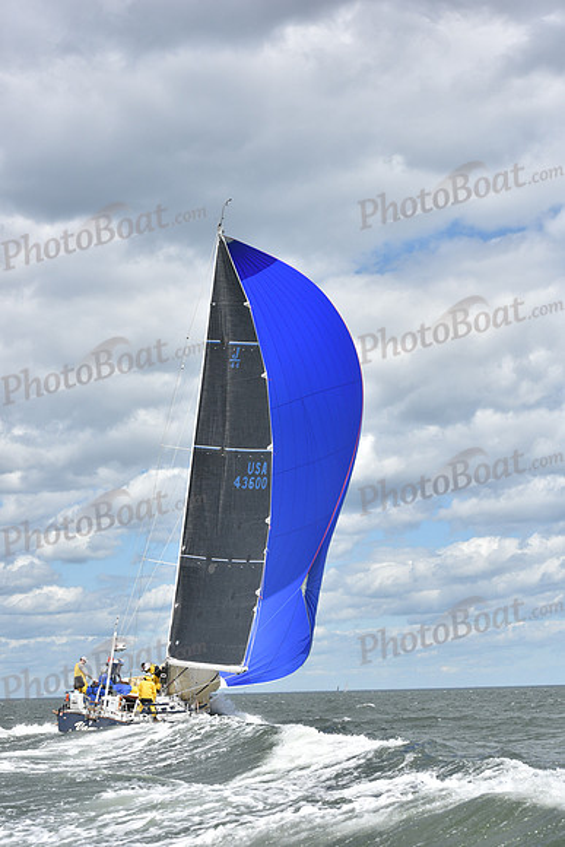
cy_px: 424
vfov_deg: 28.8
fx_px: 1647
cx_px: 282
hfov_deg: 19.5
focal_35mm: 70
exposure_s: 1/1250
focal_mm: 70
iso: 320
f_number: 8
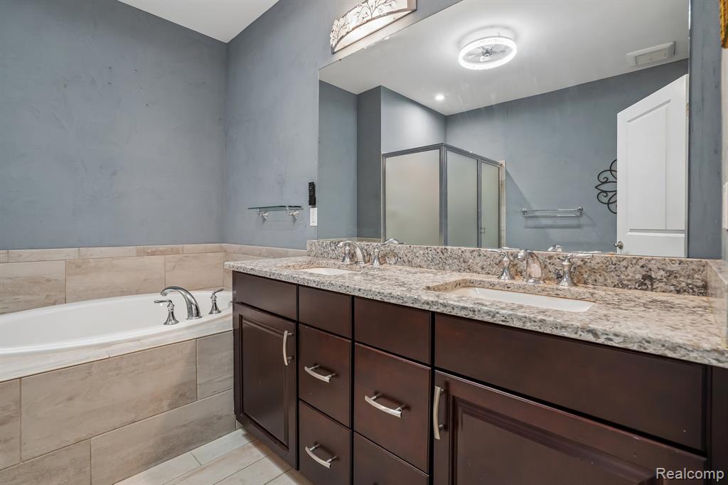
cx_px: 364
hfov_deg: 96.8
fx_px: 323
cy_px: 242
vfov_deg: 73.7
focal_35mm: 16
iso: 400
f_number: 8
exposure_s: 1/5
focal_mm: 16
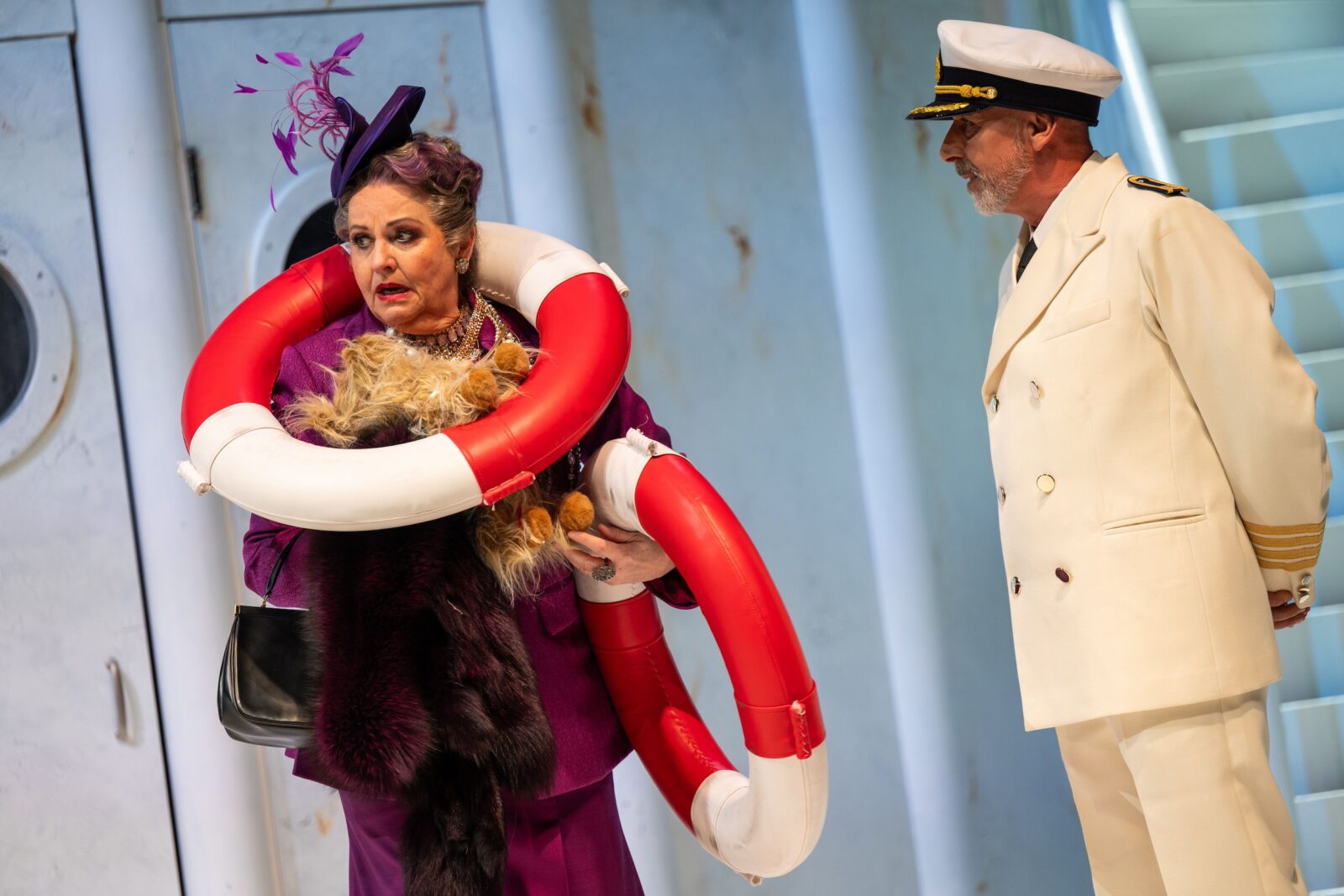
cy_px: 448
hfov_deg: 11.7
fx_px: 6533
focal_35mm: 175
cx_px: 672
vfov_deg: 7.8
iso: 640
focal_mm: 175
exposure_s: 1/320
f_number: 3.2
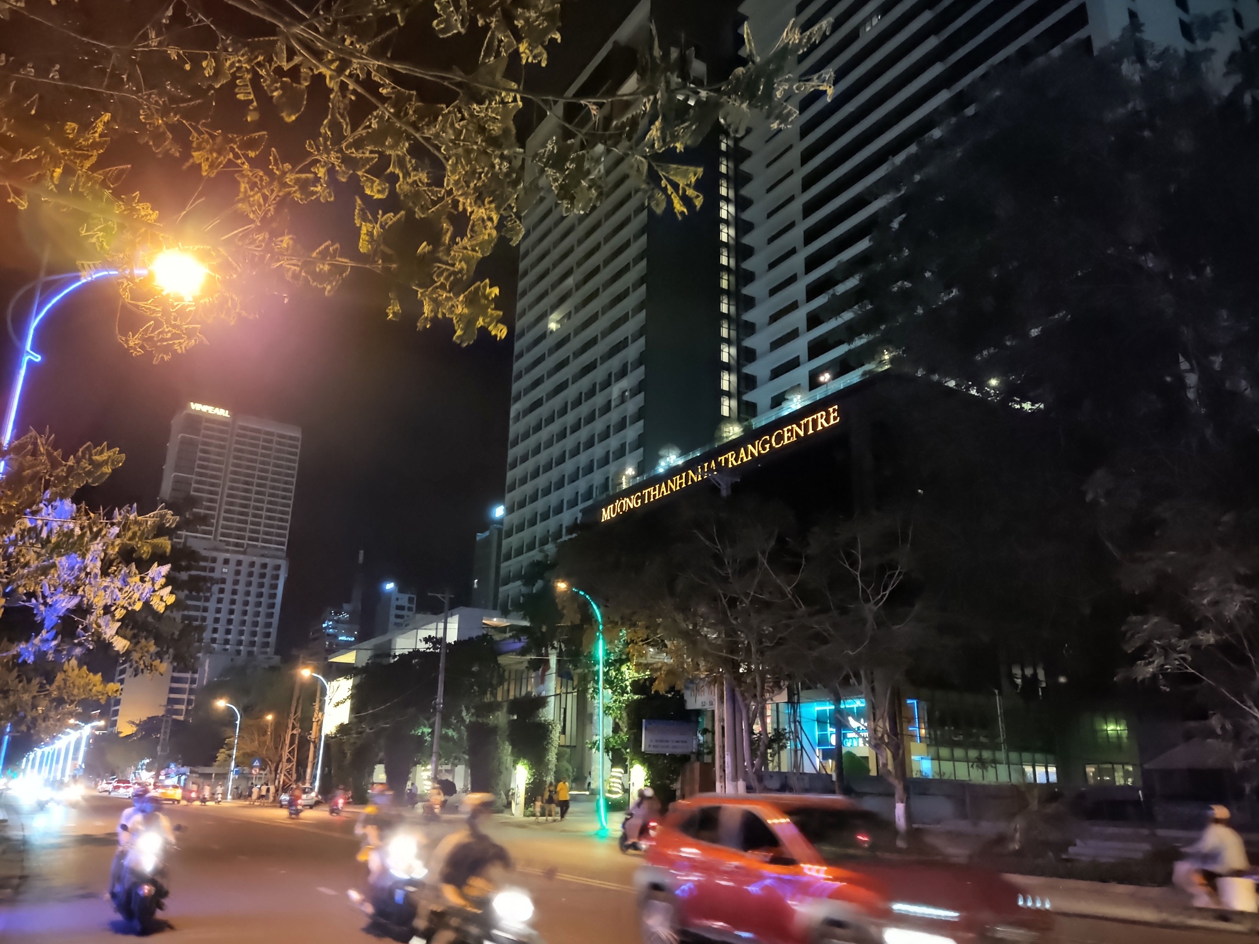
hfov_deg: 69.4
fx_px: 909
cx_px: 630
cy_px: 472
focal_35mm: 25
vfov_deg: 54.9
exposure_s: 1/33
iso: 494
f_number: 1.7
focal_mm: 4.71
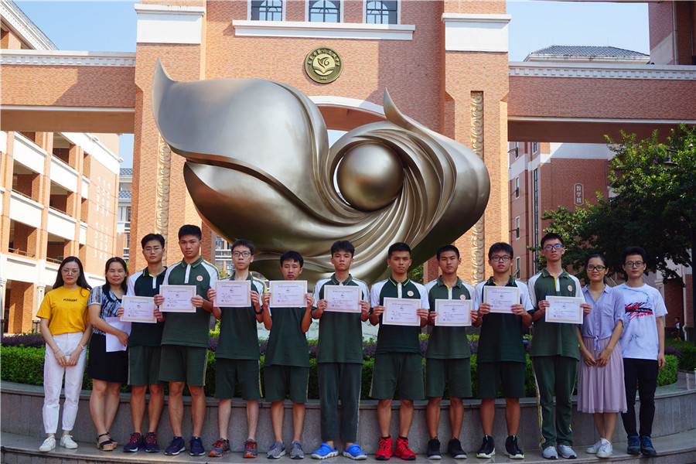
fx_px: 783
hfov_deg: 47.9
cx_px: 348
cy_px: 232
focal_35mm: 40
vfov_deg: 33.0
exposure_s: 1/100
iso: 100
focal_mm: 27
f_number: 9
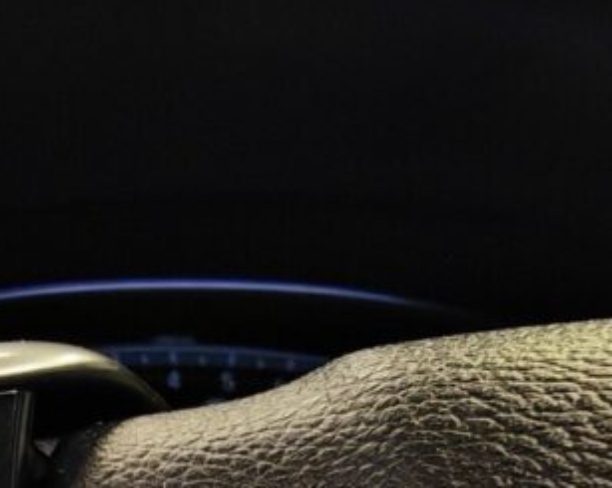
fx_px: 1357
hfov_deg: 21.8
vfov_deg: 18.6
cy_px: 681
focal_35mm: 75
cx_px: -265
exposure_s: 1/50
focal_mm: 1.82
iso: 160
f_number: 2
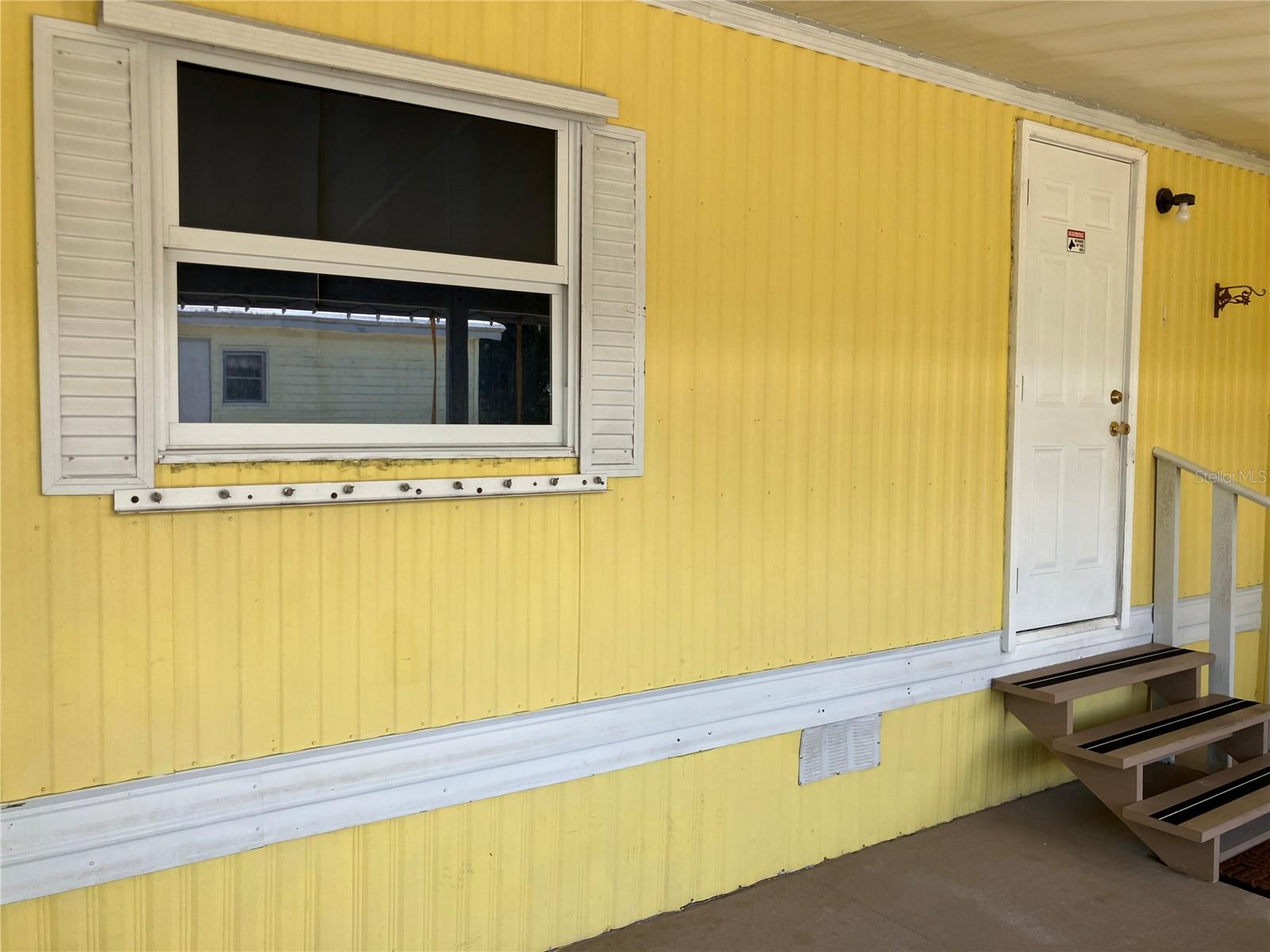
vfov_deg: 49.7
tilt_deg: -2.4
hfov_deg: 63.4
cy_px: 476
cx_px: 635
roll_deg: -0.2
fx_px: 1027
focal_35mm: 28
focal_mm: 3.99
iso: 20
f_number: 1.8
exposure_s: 1/124
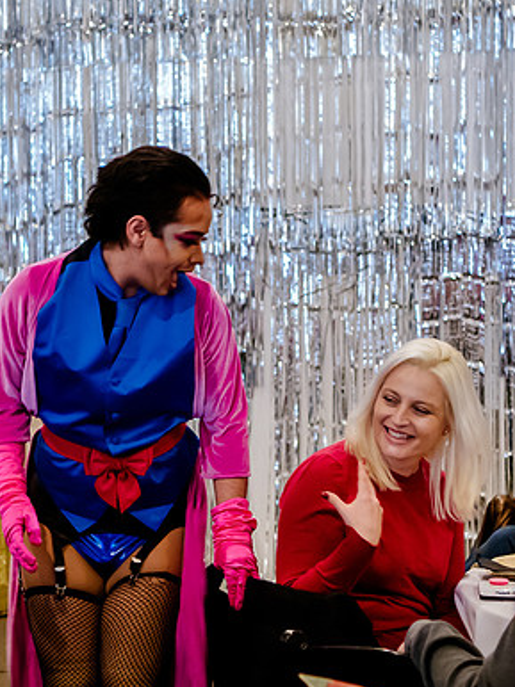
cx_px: 169
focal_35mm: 117
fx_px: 2323
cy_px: 358
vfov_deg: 16.8
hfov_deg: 12.6
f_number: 2.8
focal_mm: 48
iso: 5000
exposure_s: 1/60
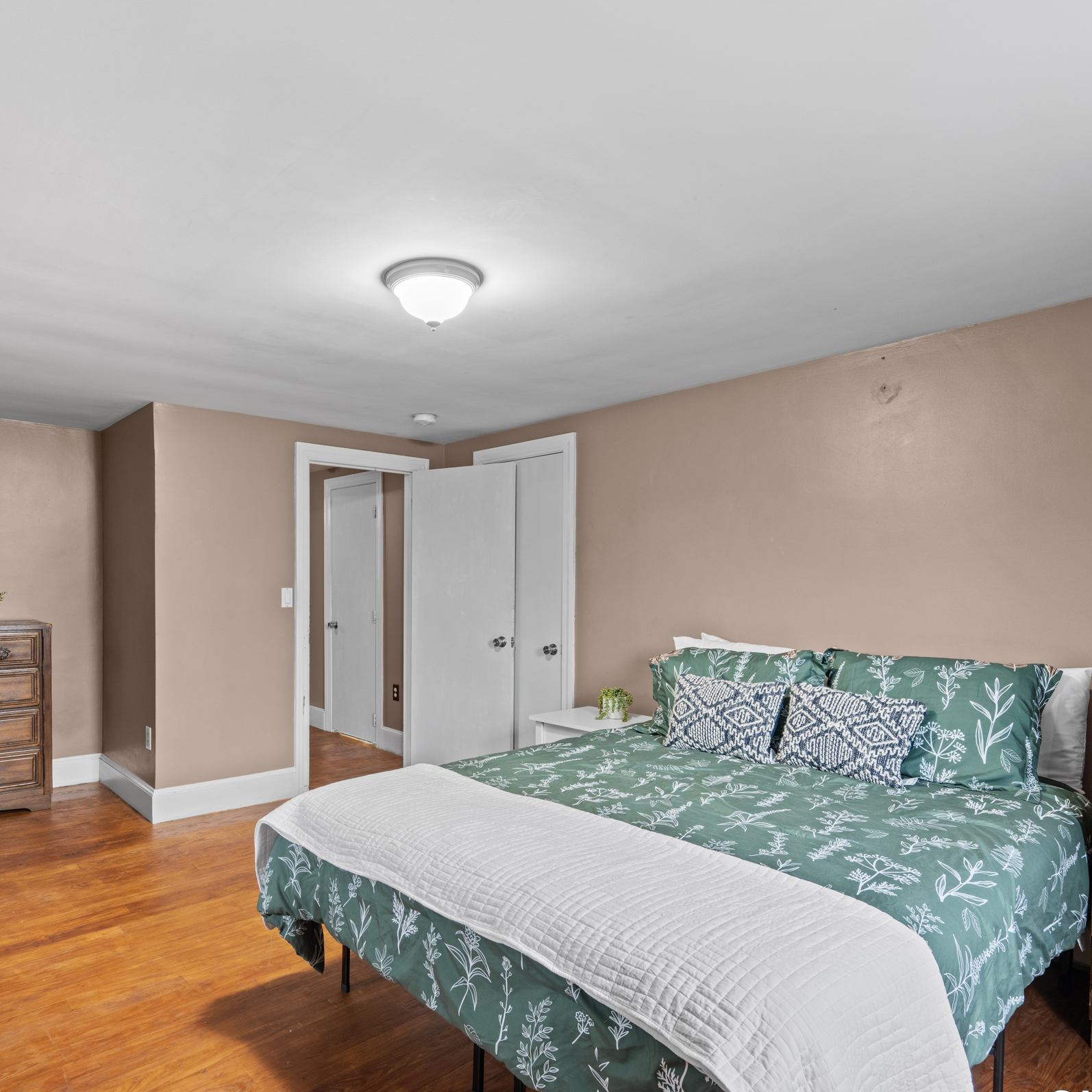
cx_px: 451
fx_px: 738
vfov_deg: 73.0
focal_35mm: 21
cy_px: 567
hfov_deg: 72.4
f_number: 9
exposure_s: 2.5
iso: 320
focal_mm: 15.5
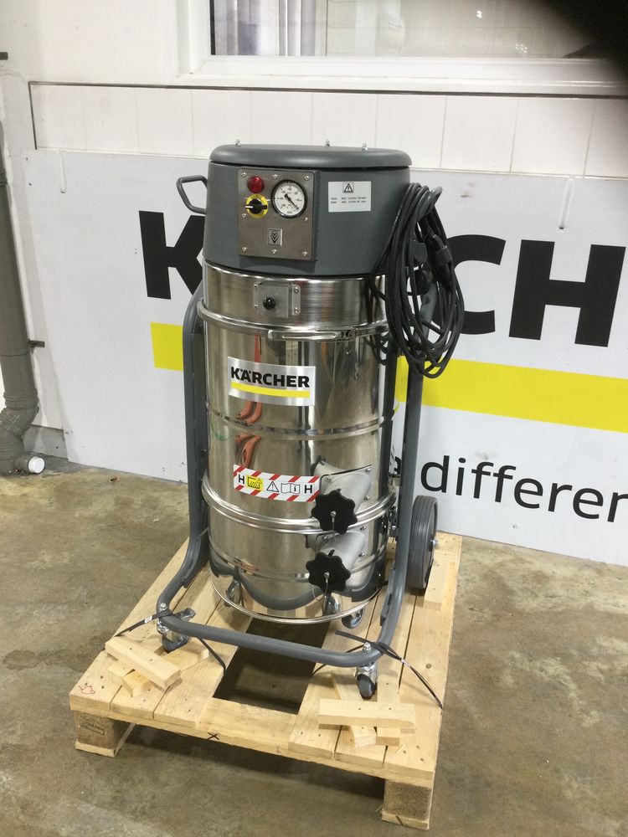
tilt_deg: -20.8
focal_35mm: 31
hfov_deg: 45.4
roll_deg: +1.1
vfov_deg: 58.4
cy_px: 418
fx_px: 750
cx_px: 314
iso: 64
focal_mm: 3.3
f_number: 2.4
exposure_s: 1/33
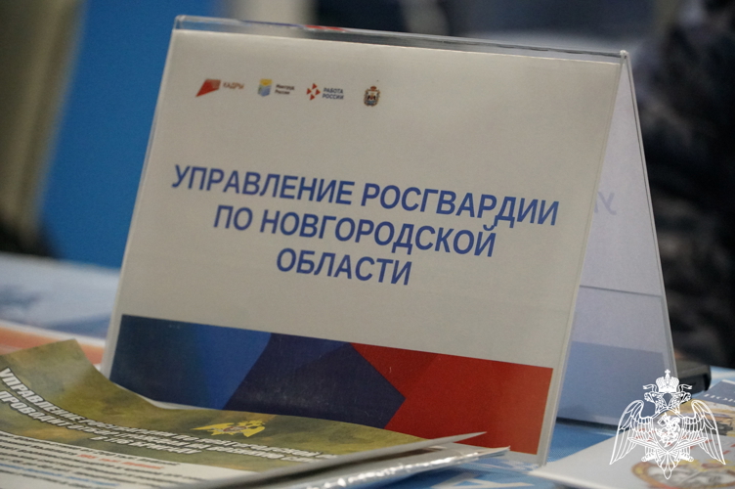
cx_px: 368
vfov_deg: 6.8
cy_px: 244
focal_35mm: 202
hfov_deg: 10.2
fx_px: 4131
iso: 6400
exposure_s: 1/200
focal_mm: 135
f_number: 5.6
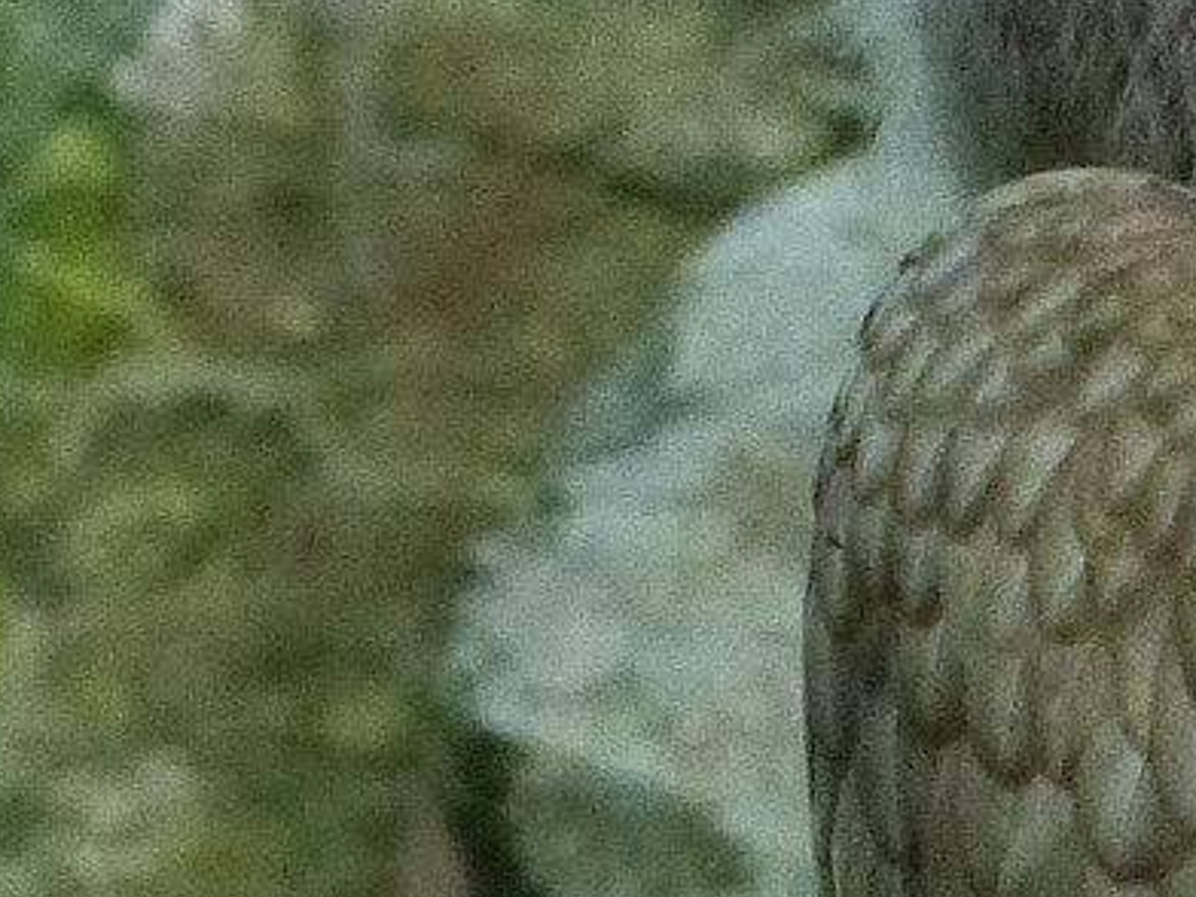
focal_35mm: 2449
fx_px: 84614
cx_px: 1321
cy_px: -522
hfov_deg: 0.8
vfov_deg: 0.6
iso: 1600
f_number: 8
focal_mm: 108
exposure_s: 1/80
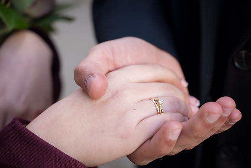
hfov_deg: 28.8
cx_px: 126
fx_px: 488
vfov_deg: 19.5
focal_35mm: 70
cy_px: 84
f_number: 4
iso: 100
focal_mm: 70
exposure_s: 1/125
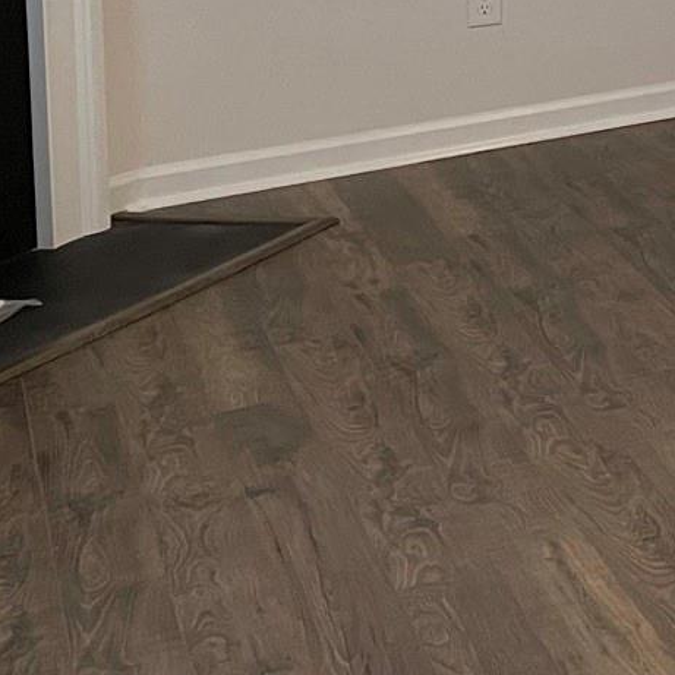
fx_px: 2250
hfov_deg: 14.3
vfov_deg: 15.4
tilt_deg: -0.8
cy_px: -403
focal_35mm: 102
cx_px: 1334
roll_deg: +1.5
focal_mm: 4.2
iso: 125
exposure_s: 1/60
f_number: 1.6
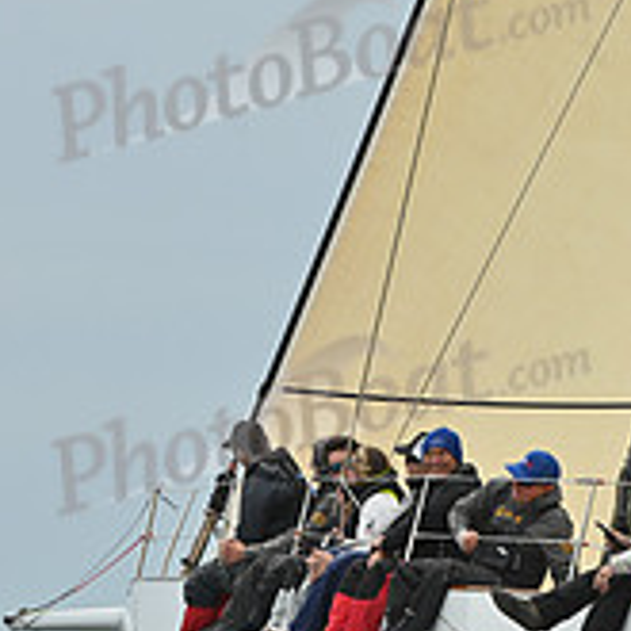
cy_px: 560
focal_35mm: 539
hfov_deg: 3.2
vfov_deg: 3.2
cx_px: 792
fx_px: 11116
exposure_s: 1/1250
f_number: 9
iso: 320
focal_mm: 180
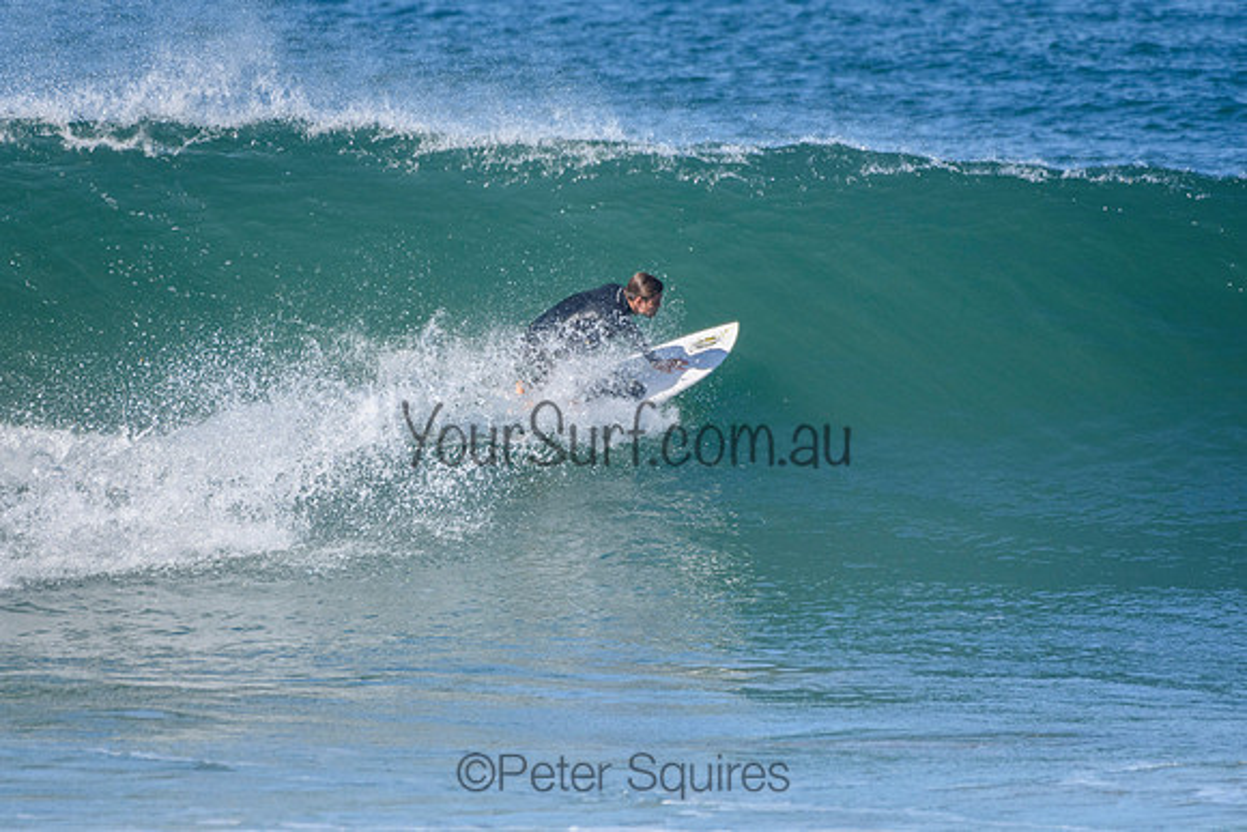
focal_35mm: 750
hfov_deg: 2.7
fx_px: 25988
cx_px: 624
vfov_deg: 1.8
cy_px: 416
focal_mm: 500
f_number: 5.6
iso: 800
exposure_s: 1/4000
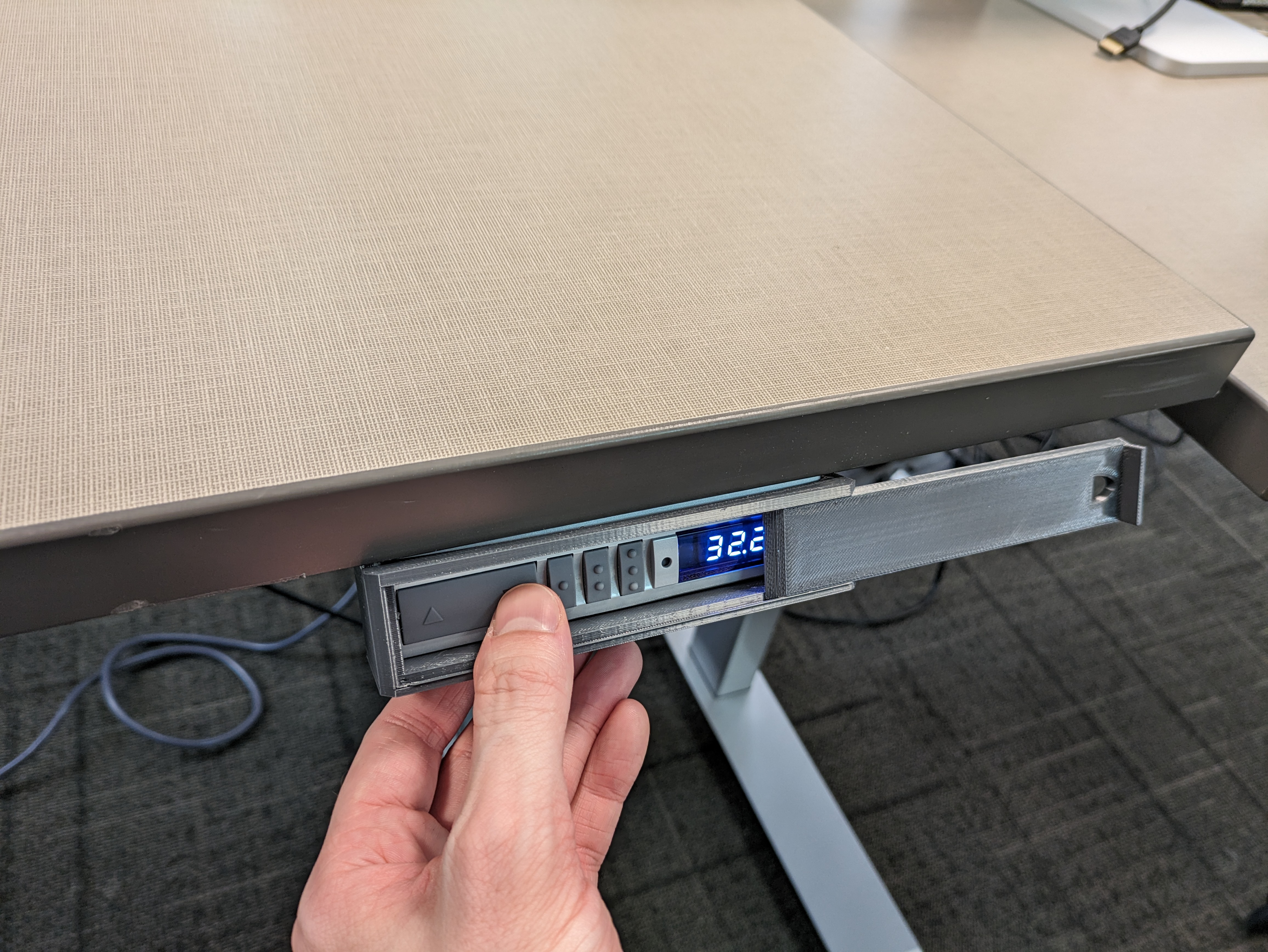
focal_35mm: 25
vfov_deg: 54.9
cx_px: 634
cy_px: 476
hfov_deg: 69.4
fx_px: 916
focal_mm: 5.43
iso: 88
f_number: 1.89
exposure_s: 1/24
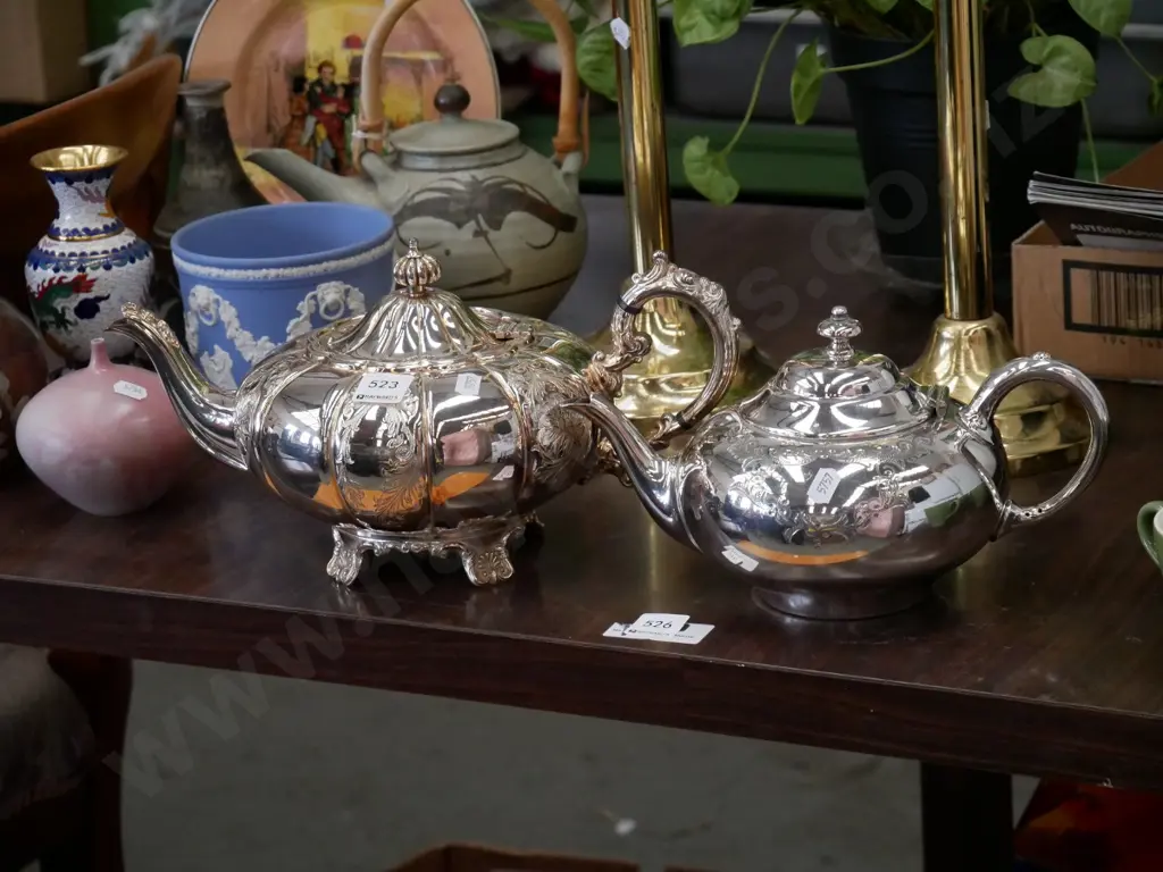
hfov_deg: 16.4
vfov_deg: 12.3
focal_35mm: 120
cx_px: 582
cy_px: 436
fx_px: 4032
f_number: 5.6
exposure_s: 1/125
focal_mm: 60
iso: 2500
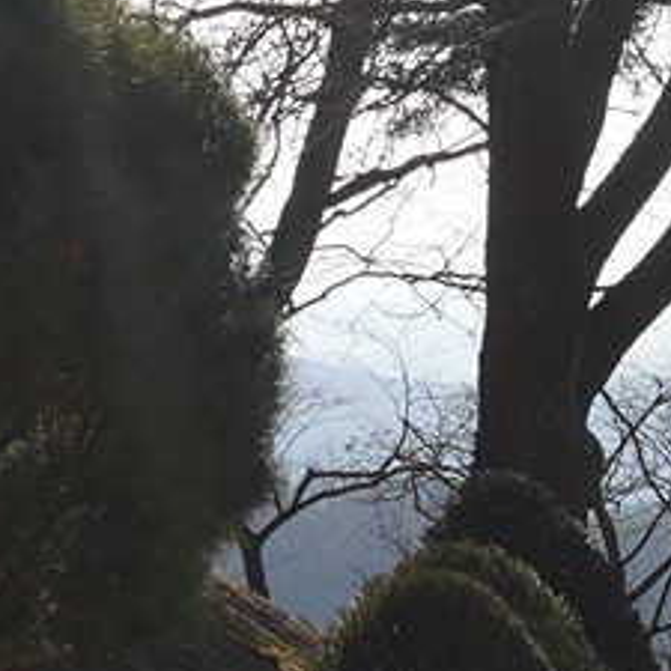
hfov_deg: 7.0
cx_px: 1300
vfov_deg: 7.2
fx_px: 5307
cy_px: 653
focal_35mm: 242
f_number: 13
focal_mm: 32
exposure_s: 1/100
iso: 100
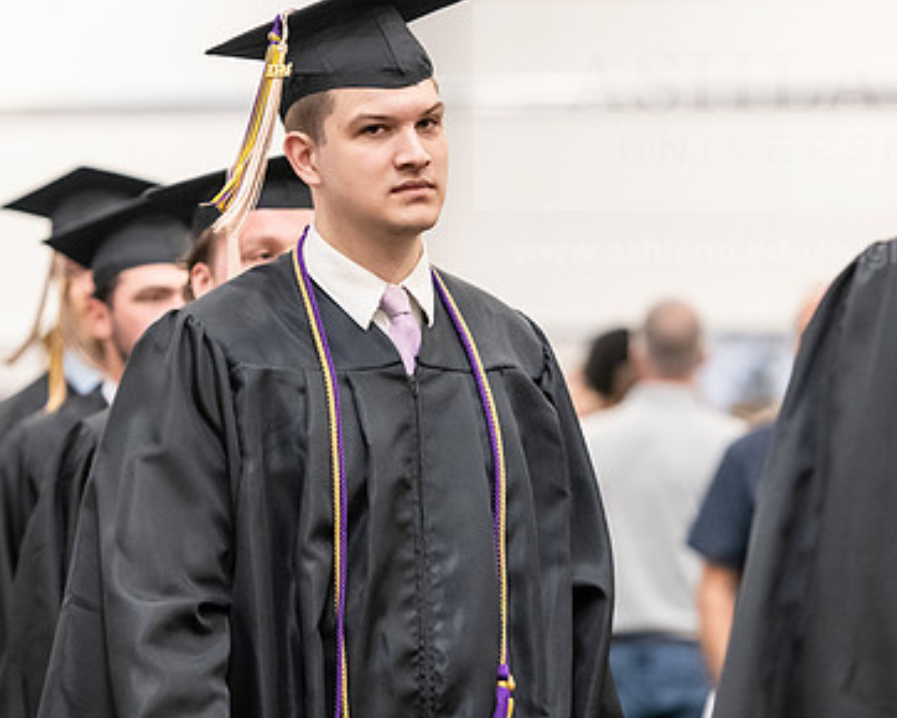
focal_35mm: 203
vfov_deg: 7.6
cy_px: 303
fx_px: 5392
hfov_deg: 9.5
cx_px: 399
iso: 3200
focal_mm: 135
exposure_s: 1/200
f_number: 3.2
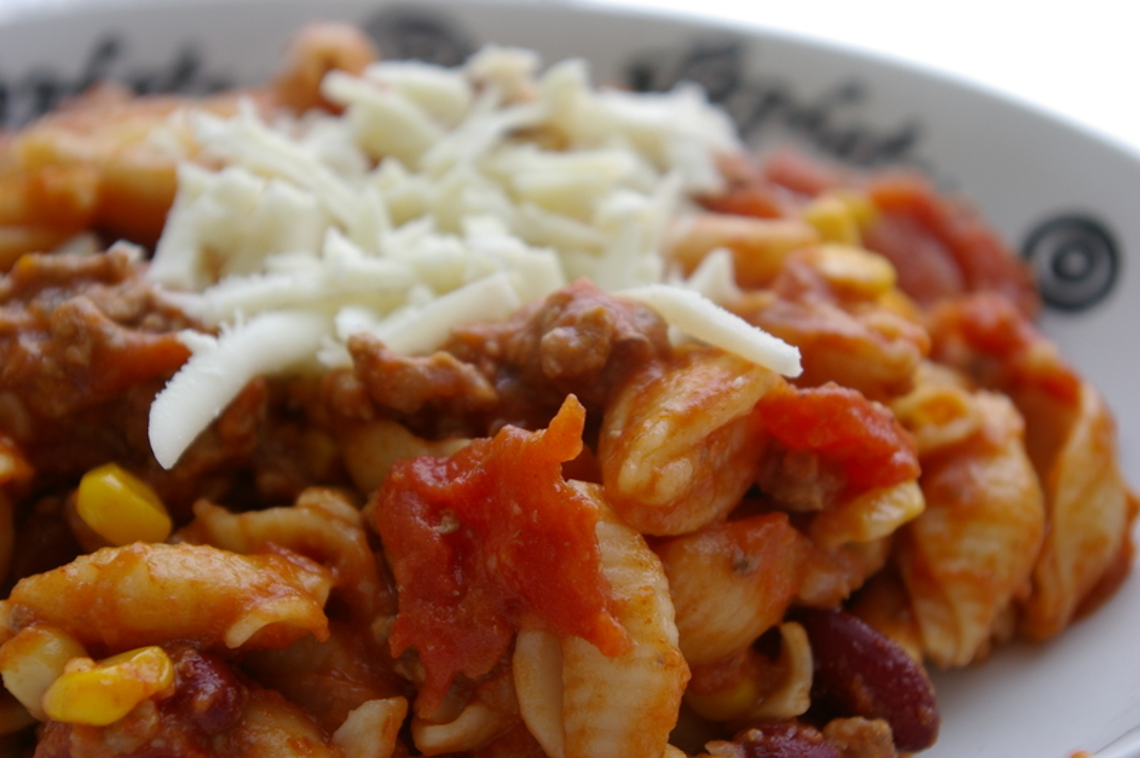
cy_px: 379
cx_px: 570
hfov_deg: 33.4
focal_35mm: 60
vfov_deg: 22.6
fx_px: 1898
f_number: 6.7
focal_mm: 40
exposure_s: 1/125
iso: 200
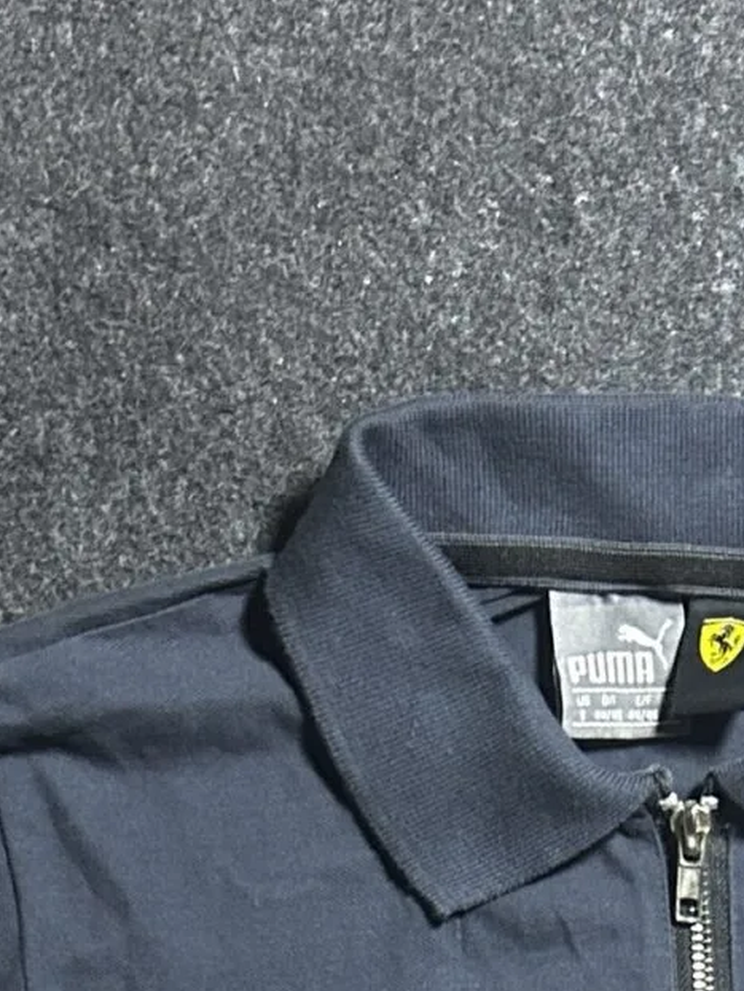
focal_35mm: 107
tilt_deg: -64.8
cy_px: 1886
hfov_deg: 13.7
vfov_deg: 15.3
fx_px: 3064
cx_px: 703
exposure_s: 1/33
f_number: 1.5
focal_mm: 5.7
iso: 500
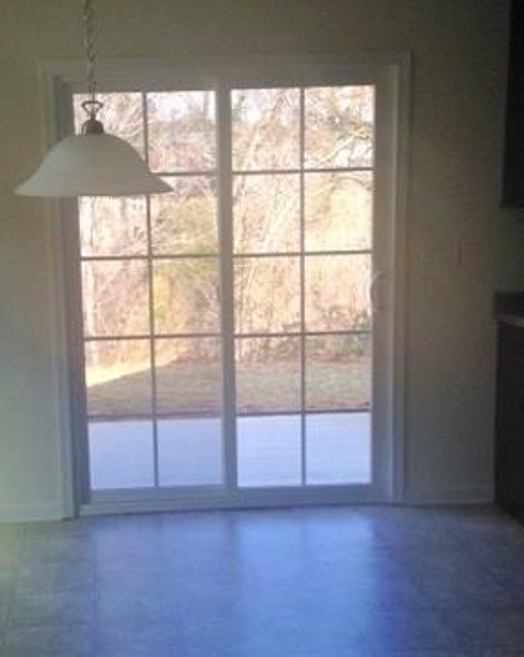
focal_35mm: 57
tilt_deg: -9.7
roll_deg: -0.5
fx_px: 1106
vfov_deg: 33.0
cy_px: 356
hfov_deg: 26.4
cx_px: 160
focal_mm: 4.12
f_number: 2.4
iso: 50
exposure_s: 1/172
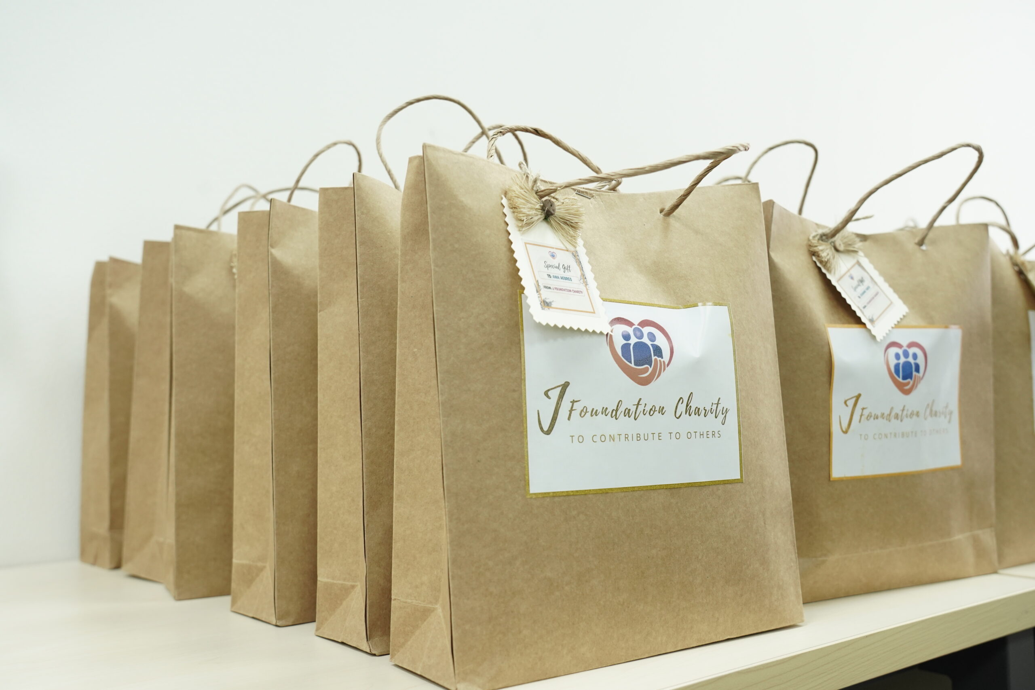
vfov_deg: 38.9
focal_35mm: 34
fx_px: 977
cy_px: 345
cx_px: 518
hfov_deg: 55.8
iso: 2000
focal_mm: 34
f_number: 5.6
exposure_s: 1/40
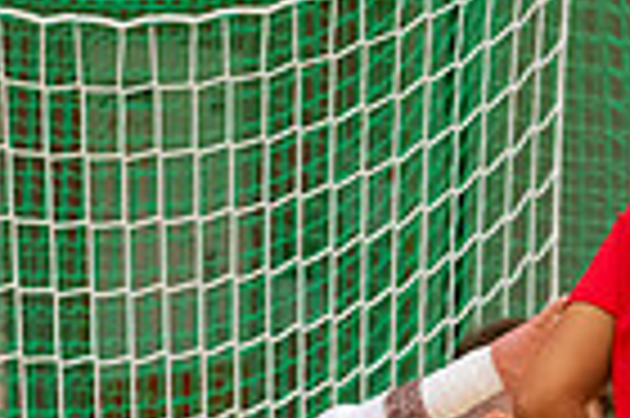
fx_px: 9089
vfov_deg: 2.6
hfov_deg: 4.0
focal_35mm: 520
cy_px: 726
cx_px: 608
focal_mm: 122
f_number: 4.8
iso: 4500
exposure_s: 1/640
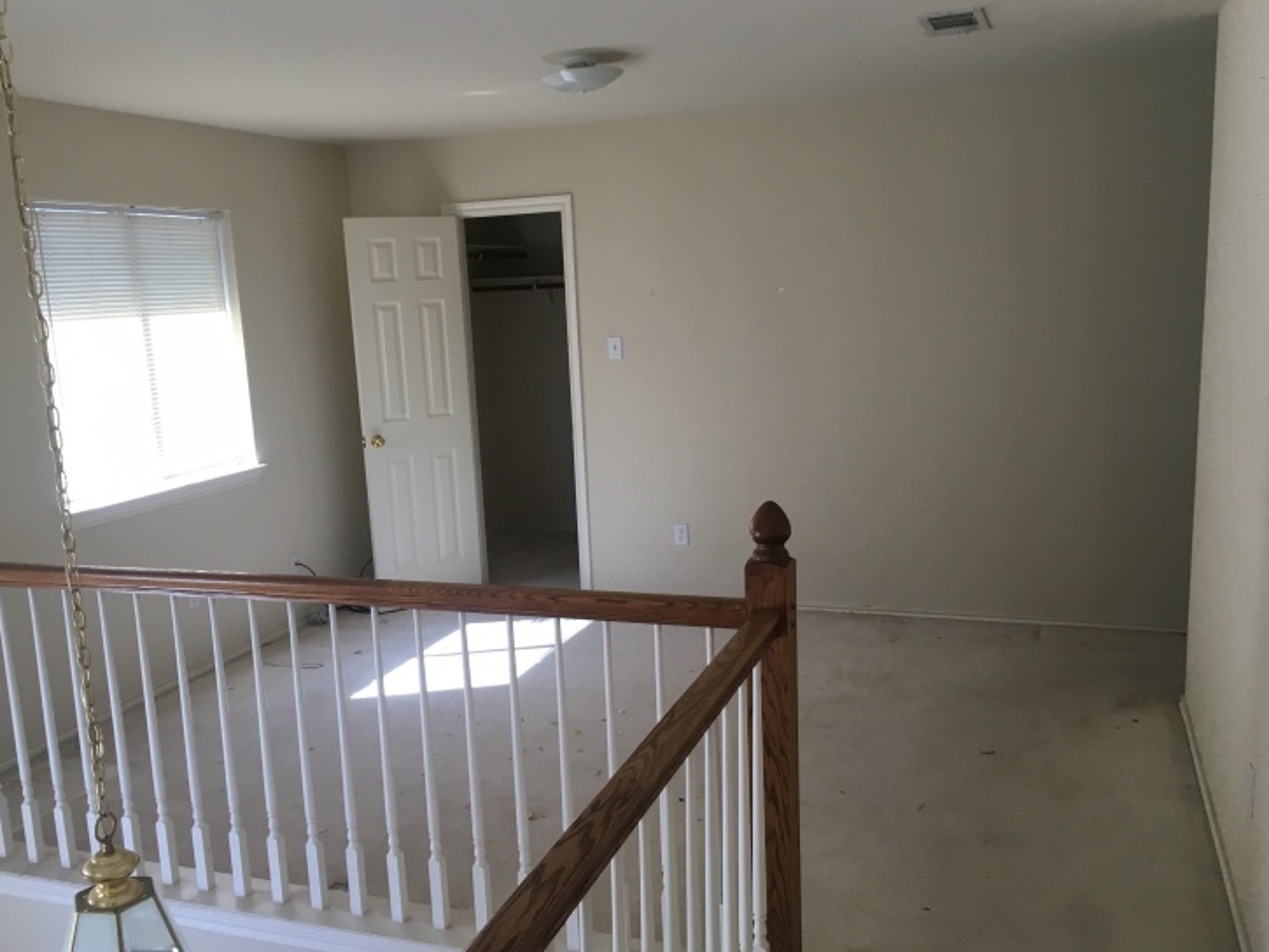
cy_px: 516
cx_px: 585
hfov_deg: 56.7
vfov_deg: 44.1
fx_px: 1173
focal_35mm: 32
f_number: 2.2
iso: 25
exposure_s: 1/30
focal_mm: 4.15
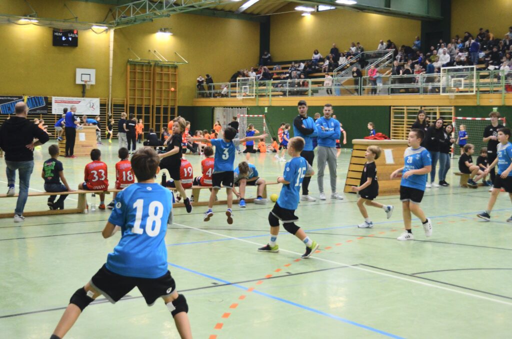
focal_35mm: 42
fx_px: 596
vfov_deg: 31.7
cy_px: 170
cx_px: 256
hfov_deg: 46.5
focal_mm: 28
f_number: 4.5
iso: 1600
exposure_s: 1/320
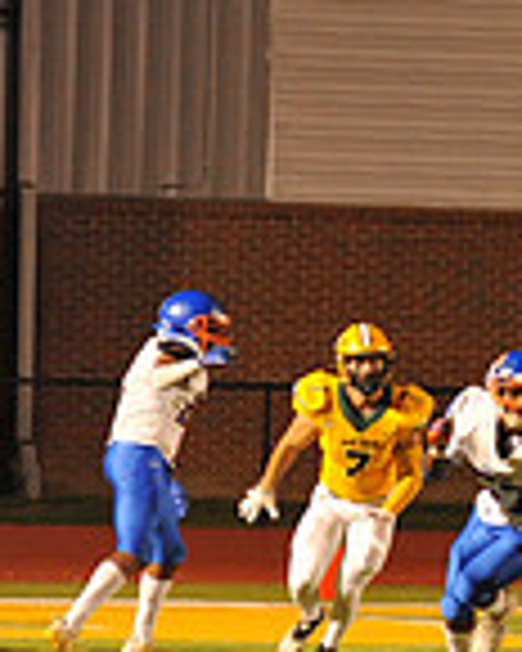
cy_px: 387
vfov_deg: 2.6
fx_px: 14484
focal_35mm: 750
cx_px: 1066
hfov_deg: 2.1
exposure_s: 1/160
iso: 3200
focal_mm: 200
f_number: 5.6
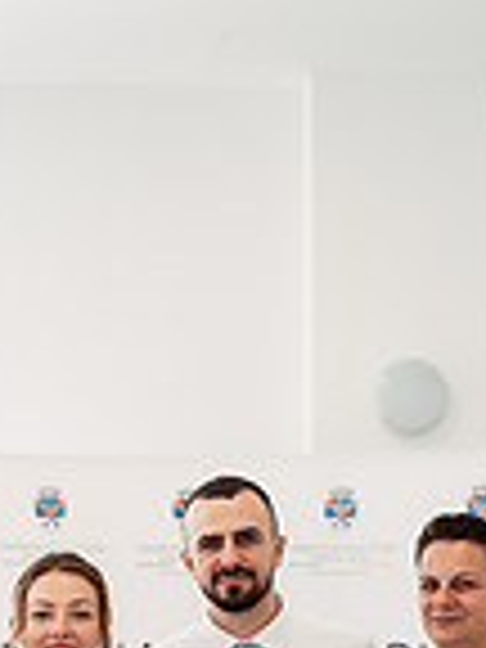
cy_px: 783
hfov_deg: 13.9
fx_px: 1966
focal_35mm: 105
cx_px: 32
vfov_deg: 17.8
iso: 400
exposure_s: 1/400
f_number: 3.2
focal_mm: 35
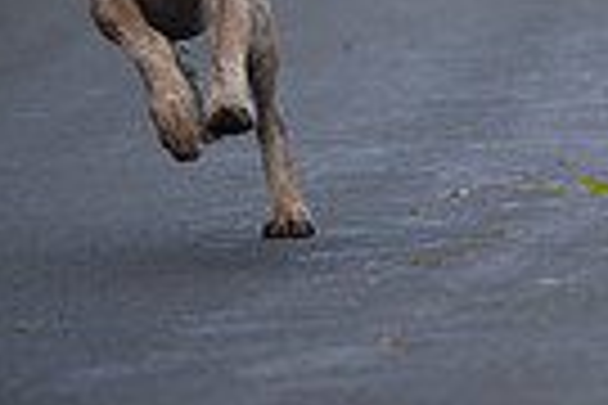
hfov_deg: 2.4
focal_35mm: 859
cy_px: -162
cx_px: 1211
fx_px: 14506
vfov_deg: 1.6
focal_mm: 200
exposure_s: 1/1250
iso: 800
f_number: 2.8
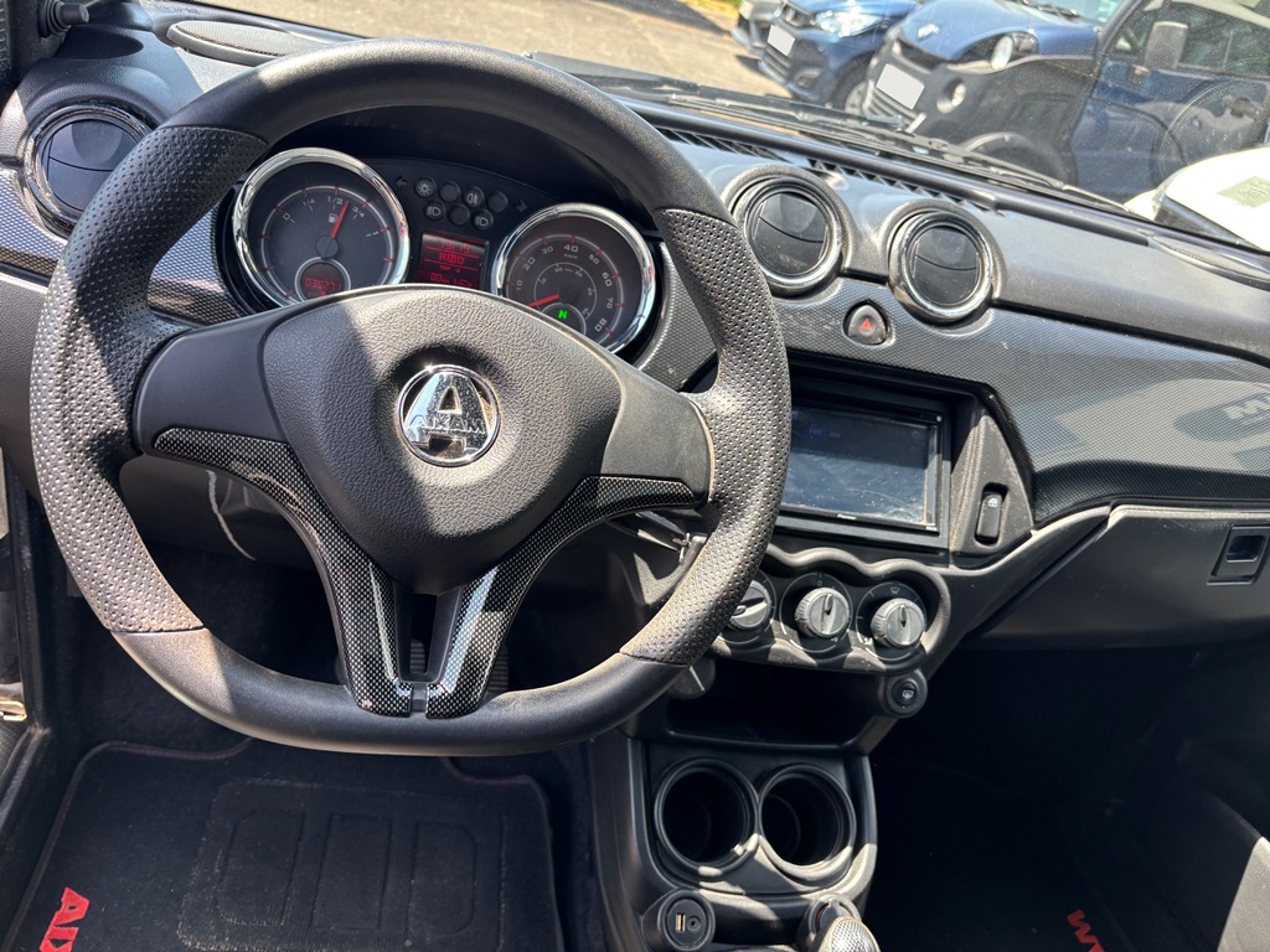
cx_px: 635
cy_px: 476
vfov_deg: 53.1
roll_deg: -13.2
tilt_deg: -29.3
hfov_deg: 67.3
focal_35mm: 26
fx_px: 954
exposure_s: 1/128
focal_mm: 5.96
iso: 32
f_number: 1.6
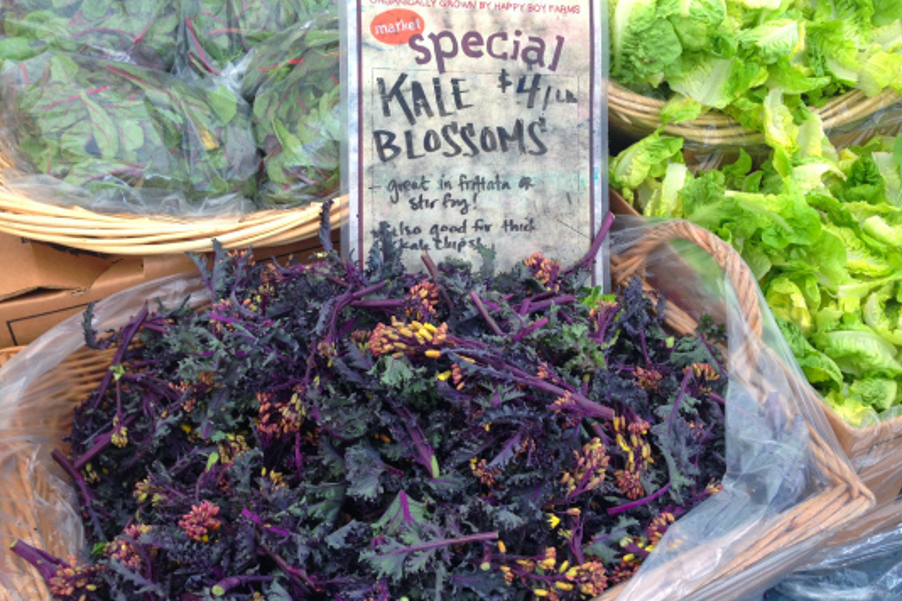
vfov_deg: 36.9
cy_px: 307
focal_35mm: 36
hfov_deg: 53.1
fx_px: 902
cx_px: 443
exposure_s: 1/153
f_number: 2.4
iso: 50
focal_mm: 4.13
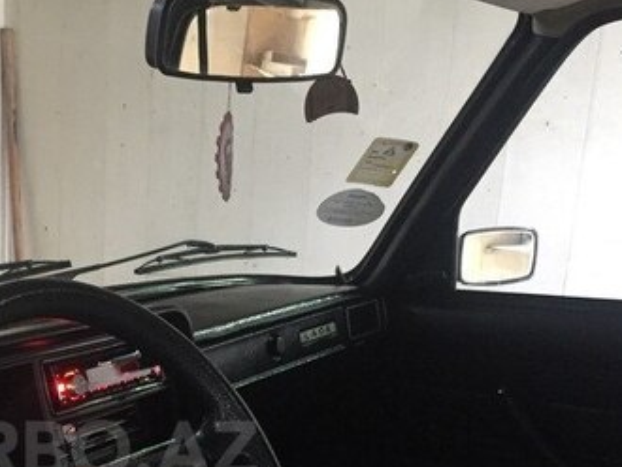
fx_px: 1043
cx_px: 64
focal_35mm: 58
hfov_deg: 31.7
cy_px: 449
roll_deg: +0.3
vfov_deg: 24.3
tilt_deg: -16.1
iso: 250
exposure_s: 1/20
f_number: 2.2
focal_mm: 4.15
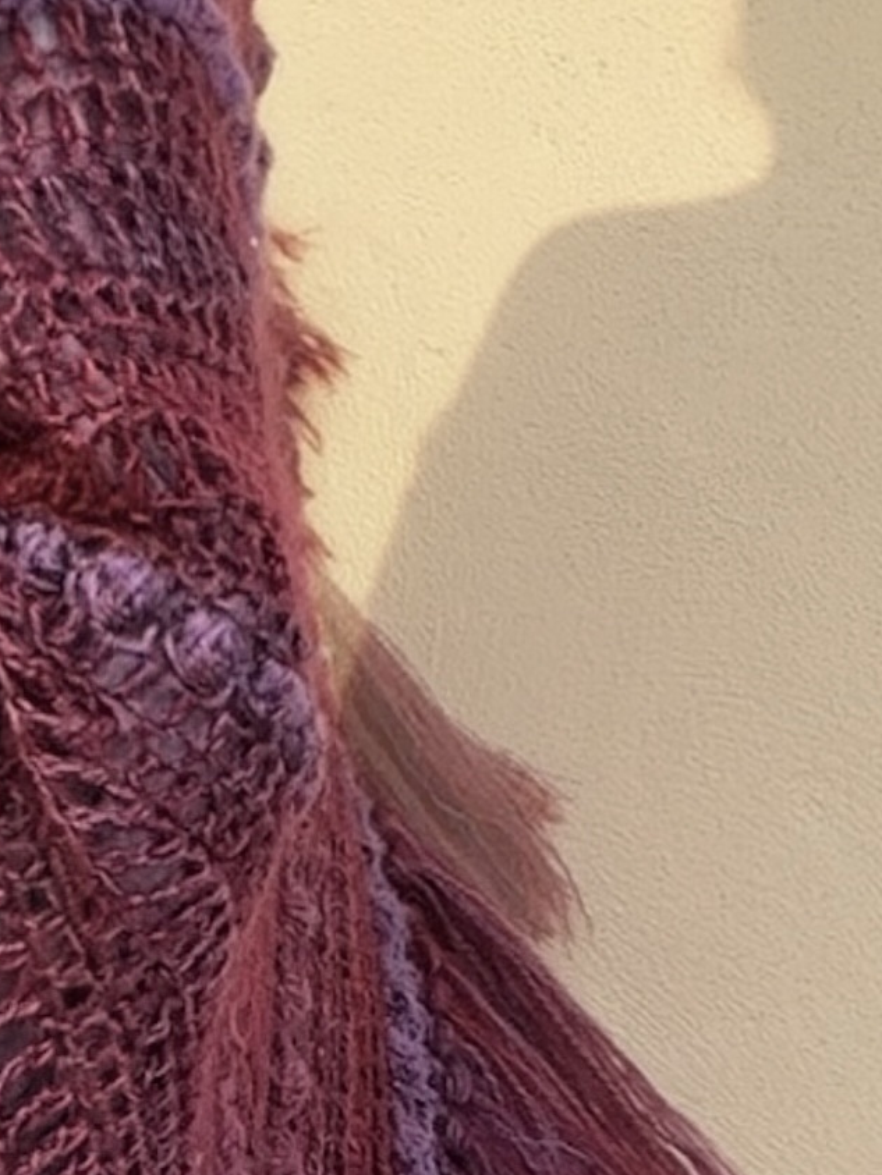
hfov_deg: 14.3
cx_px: 29
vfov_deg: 18.3
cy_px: 1395
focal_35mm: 102
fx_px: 3465
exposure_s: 1/563
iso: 25
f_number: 1.9
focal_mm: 2.71
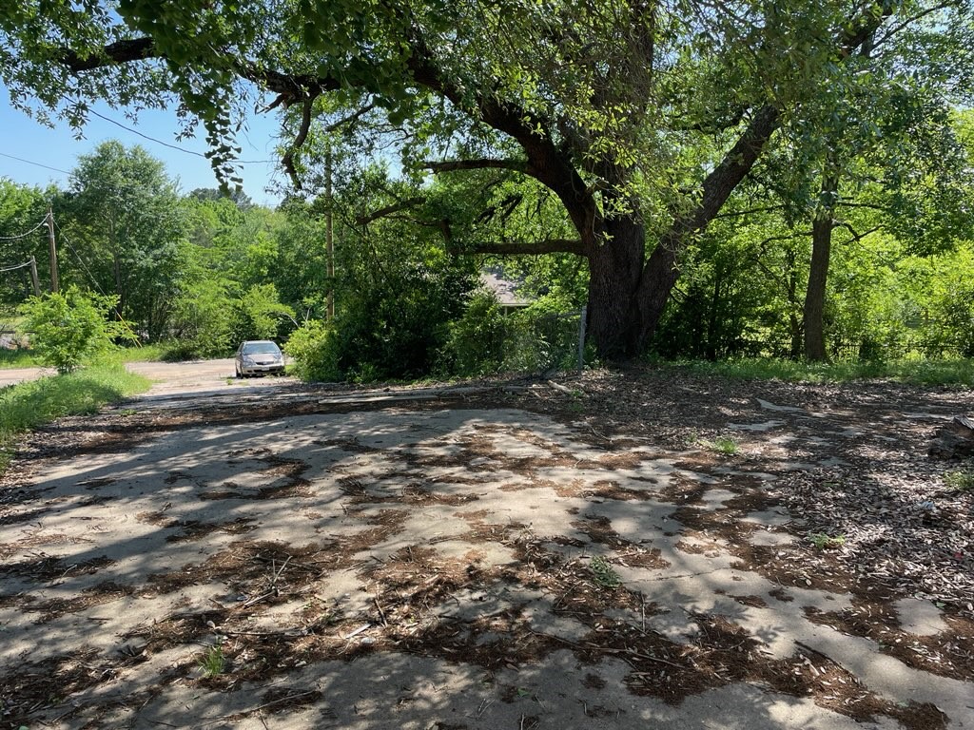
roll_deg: -0.5
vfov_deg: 53.1
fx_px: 732
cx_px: 487
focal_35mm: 26
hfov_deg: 67.3
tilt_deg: -8.3
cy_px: 365
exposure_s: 1/682
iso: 32
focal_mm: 4.2
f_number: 1.6
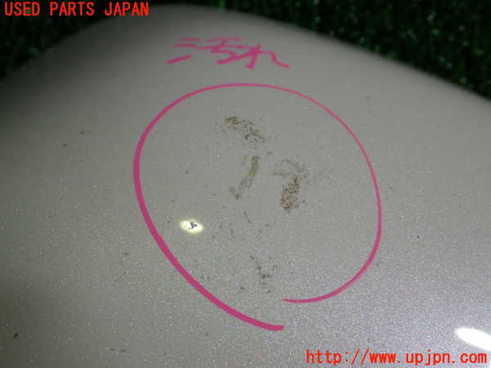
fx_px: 582
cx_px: 246
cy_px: 184
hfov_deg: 45.8
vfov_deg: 35.1
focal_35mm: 41
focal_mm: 7.31
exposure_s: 1/100
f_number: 2.8
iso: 100
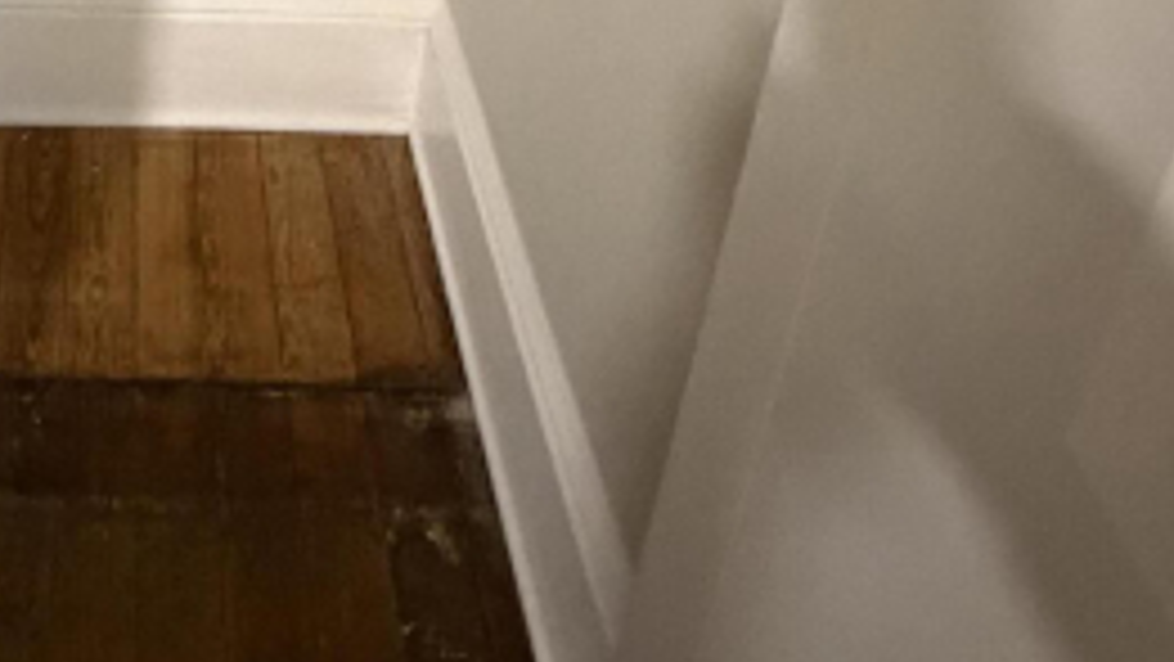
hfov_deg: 46.6
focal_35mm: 39
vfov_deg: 20.3
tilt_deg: -18.0
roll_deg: -1.7
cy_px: -570
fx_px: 1214
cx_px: 121
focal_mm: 2.22
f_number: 2.2
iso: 1250
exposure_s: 1/40
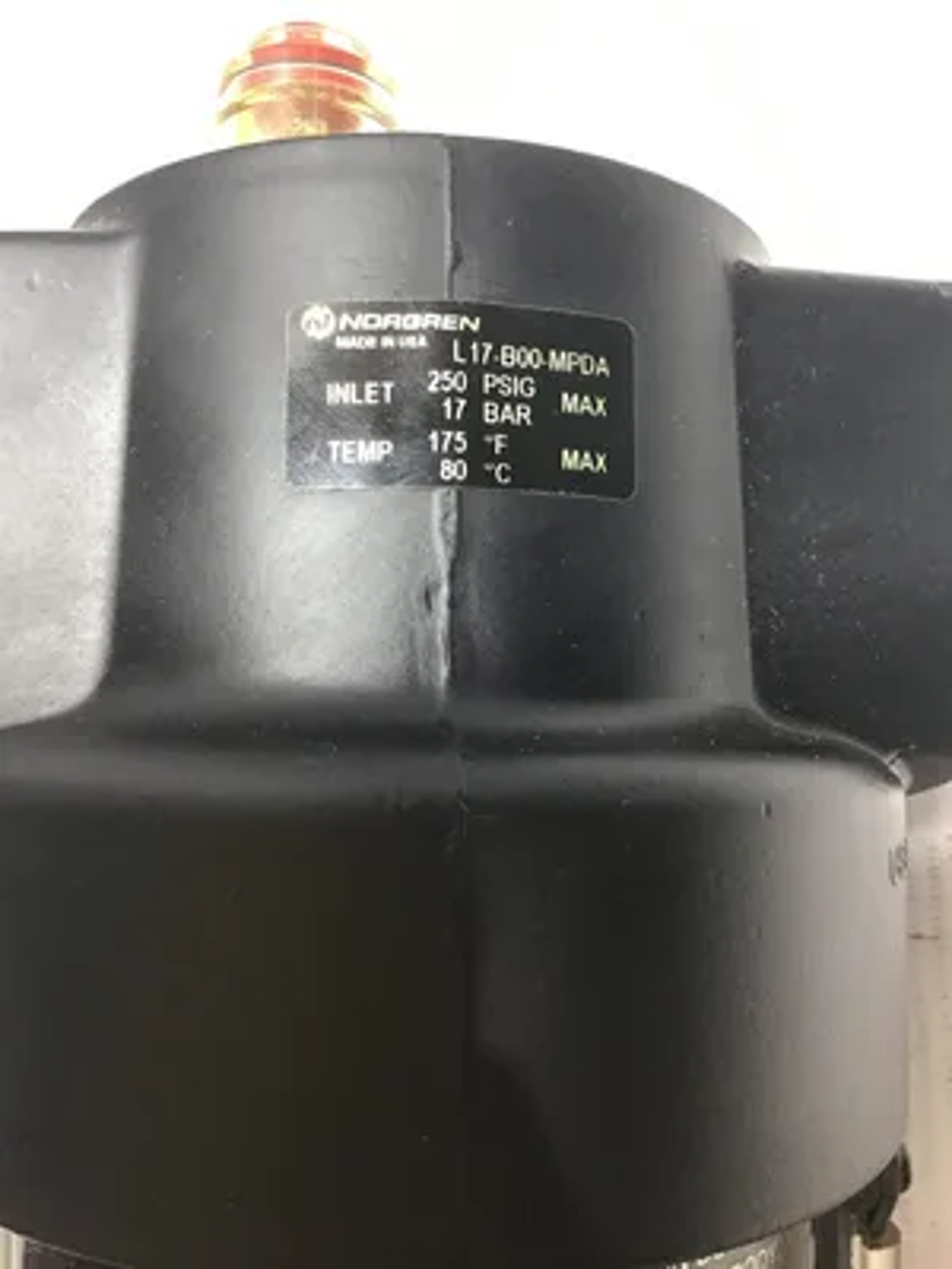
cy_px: 634
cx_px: 476
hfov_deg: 45.4
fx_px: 1137
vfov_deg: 58.4
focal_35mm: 31
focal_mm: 3.3
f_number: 2.4
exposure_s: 1/30
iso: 25
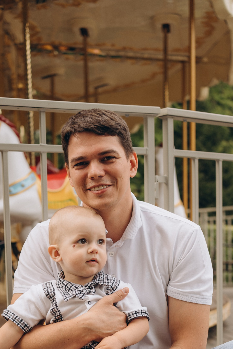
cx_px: 127
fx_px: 631
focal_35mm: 65
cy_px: 310
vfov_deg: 29.8
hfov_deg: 20.9
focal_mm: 35
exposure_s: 1/125
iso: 250
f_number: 2.8
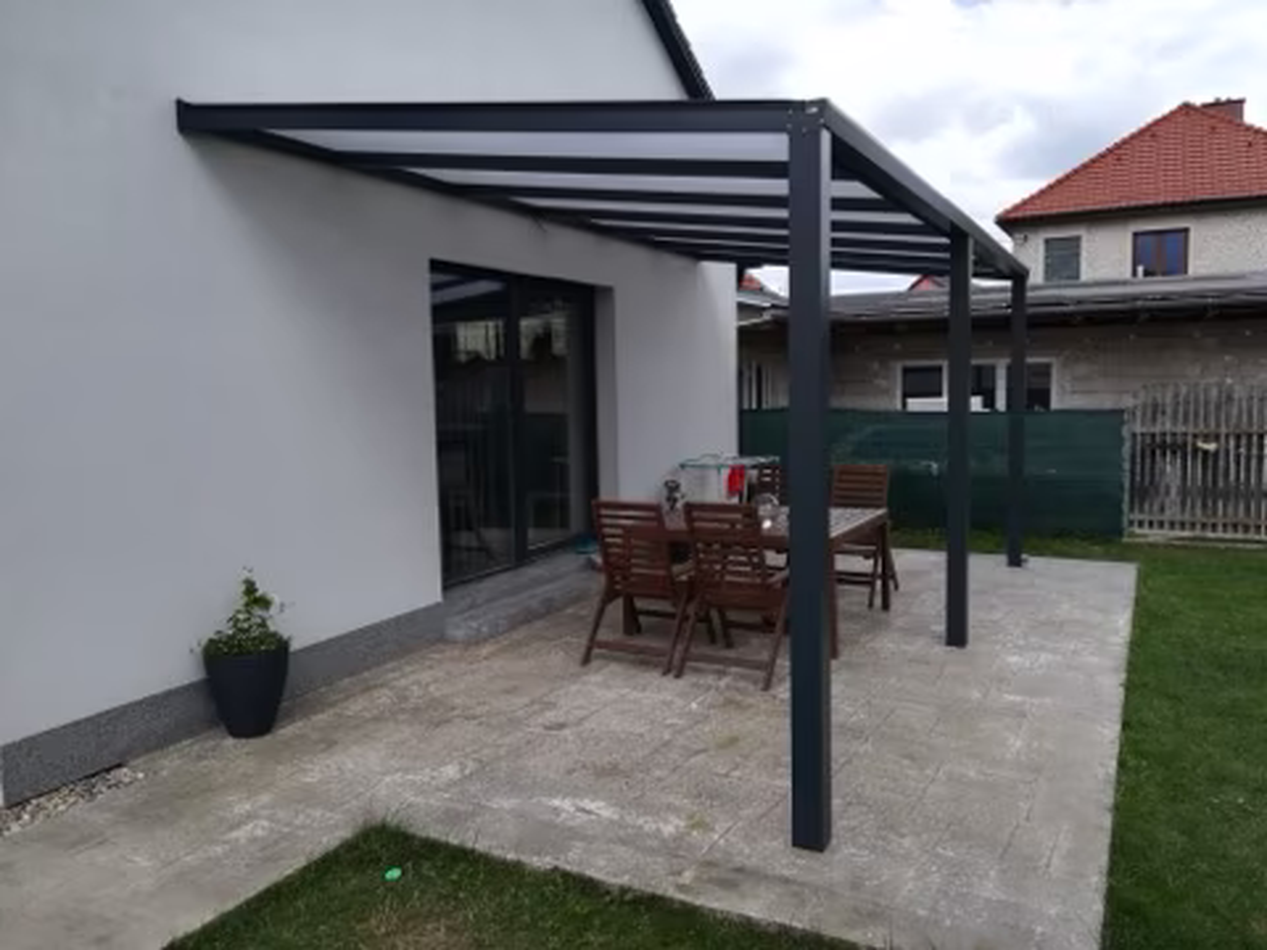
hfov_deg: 67.3
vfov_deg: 53.1
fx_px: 952
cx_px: 634
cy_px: 475
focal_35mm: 26
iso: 50
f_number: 2.2
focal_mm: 3.83
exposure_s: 1/441
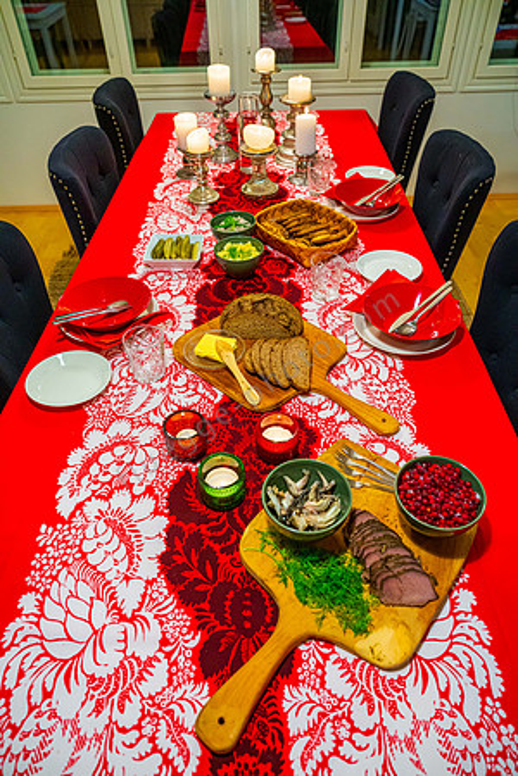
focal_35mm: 24
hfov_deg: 53.1
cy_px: 388
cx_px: 259
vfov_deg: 73.7
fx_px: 518
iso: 1600
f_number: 4
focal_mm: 24
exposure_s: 1/100
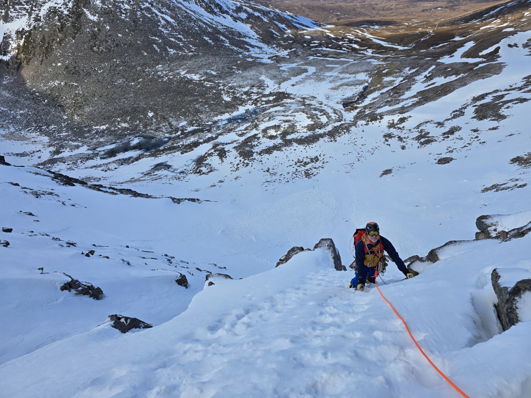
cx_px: 266
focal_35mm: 23
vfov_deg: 58.9
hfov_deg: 73.9
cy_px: 199
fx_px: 353
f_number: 1.7
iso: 12
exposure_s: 1/661
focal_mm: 6.3
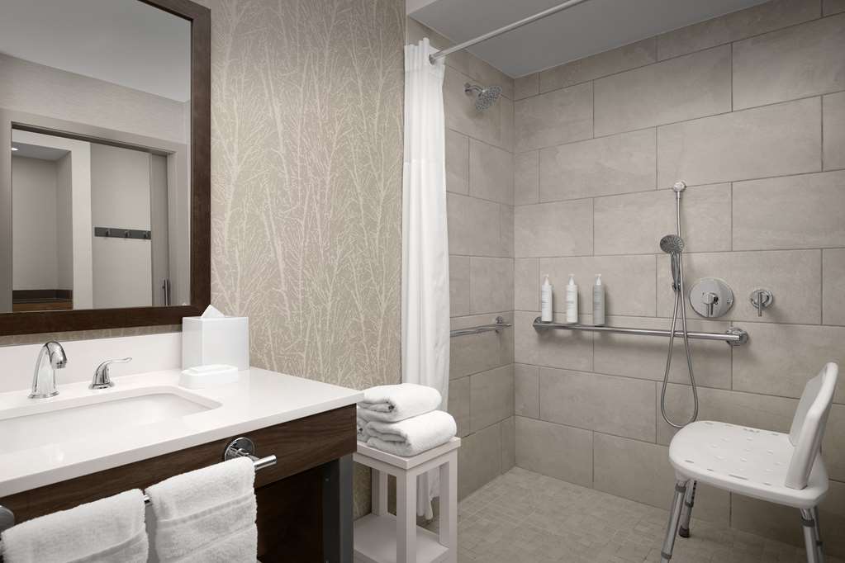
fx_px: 469
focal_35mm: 20
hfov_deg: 84.0
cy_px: 282
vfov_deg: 61.9
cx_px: 422
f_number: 11
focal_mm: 20
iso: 400
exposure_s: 1/160
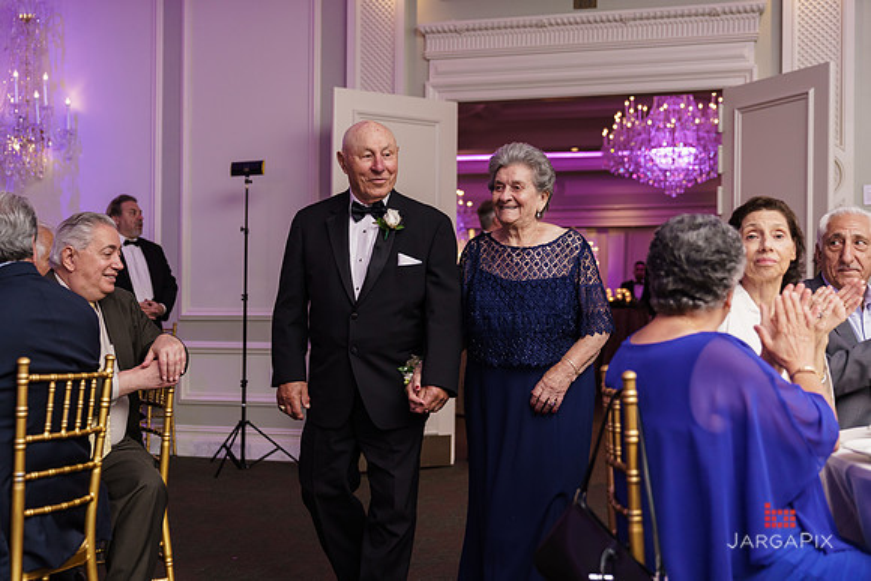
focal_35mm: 46
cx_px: 436
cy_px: 290
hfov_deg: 42.7
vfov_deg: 29.3
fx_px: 1113
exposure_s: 1/160
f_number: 2.8
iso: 1250
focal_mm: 46
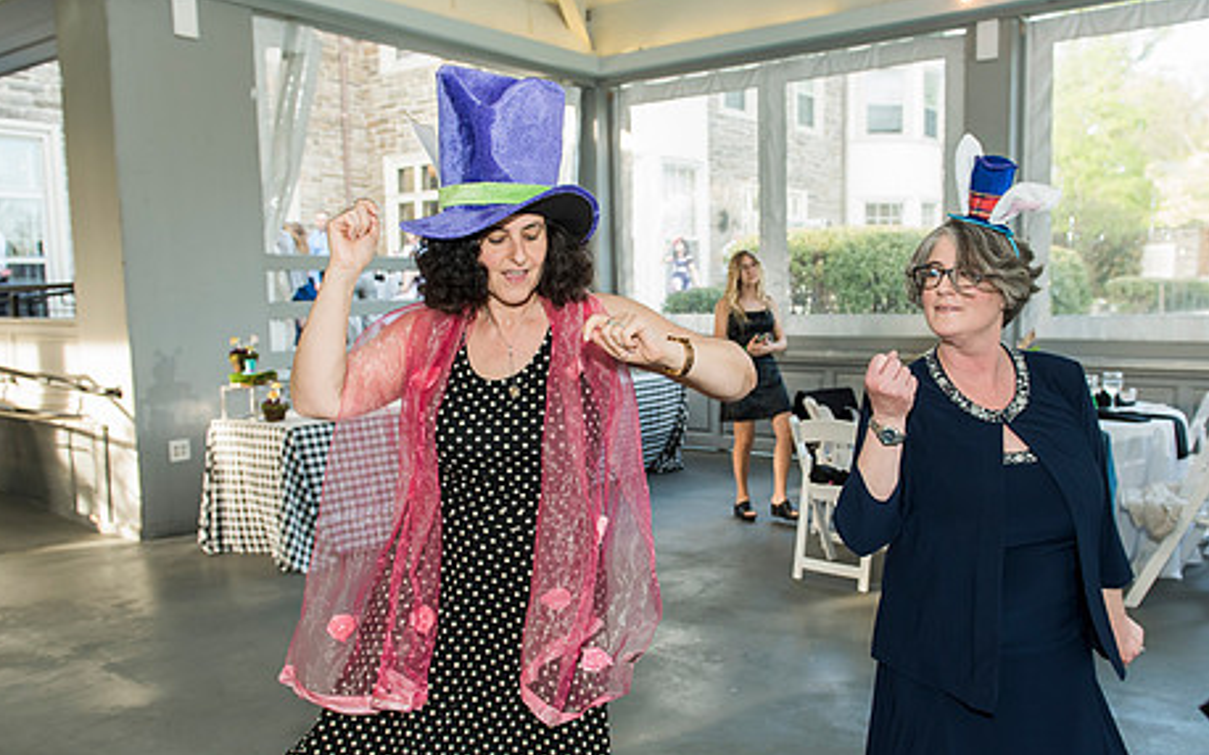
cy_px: 392
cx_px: 665
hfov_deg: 61.1
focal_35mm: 31
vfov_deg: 40.6
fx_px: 1021
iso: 640
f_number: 4
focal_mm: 24
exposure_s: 1/160
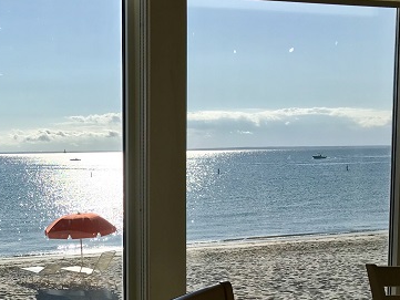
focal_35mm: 62
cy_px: 242
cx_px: 90
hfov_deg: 30.5
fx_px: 717
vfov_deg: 23.3
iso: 20
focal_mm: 3.99
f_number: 1.8
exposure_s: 1/5988
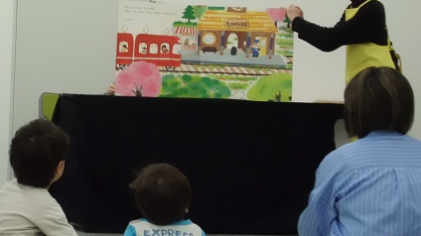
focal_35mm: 110
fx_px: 1227
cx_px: 100
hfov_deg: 19.3
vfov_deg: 11.0
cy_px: 70
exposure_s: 1/50
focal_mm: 11.8
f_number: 5.3
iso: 400
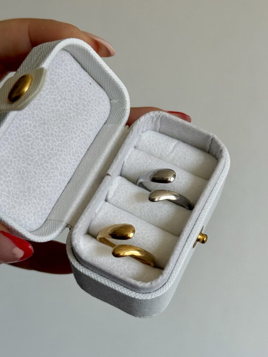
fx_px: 495
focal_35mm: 48
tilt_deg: -10.4
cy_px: 178
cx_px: 134
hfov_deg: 30.3
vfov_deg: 39.7
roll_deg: -3.9
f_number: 1.78
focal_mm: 6.76
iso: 50
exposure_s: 1/175
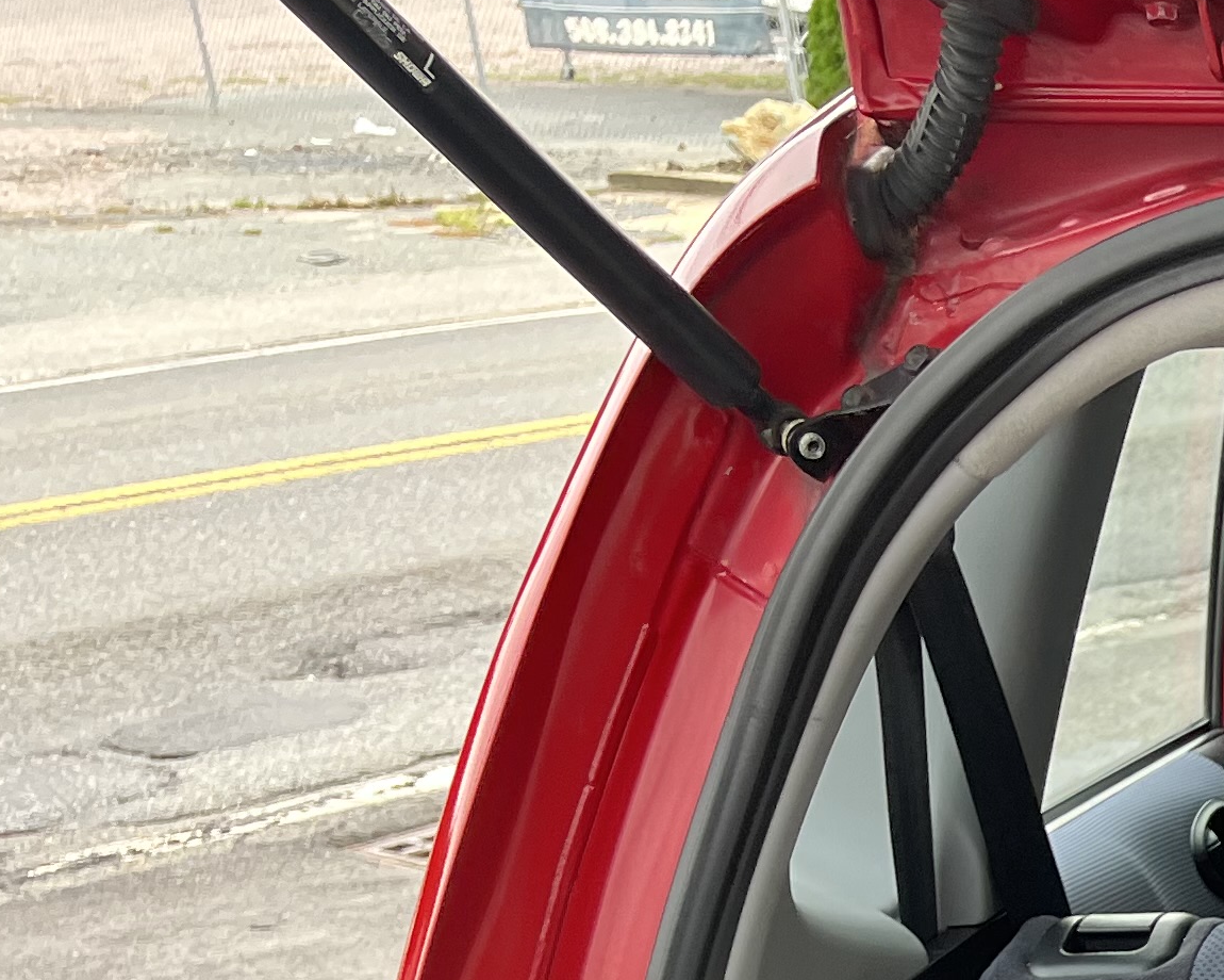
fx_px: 3224
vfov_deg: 15.5
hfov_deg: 17.7
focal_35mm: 89
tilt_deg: -26.9
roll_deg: -1.8
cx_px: 2135
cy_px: 1595
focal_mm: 5.1
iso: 50
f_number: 1.6
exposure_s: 1/121
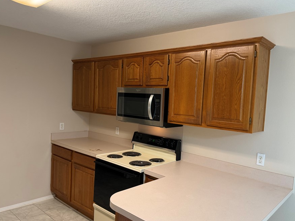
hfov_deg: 63.3
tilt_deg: -3.2
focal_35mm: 28
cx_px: 162
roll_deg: -2.8
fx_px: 239
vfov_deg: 49.7
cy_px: 114
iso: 200
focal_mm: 6.76
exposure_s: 1/60
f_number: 1.78
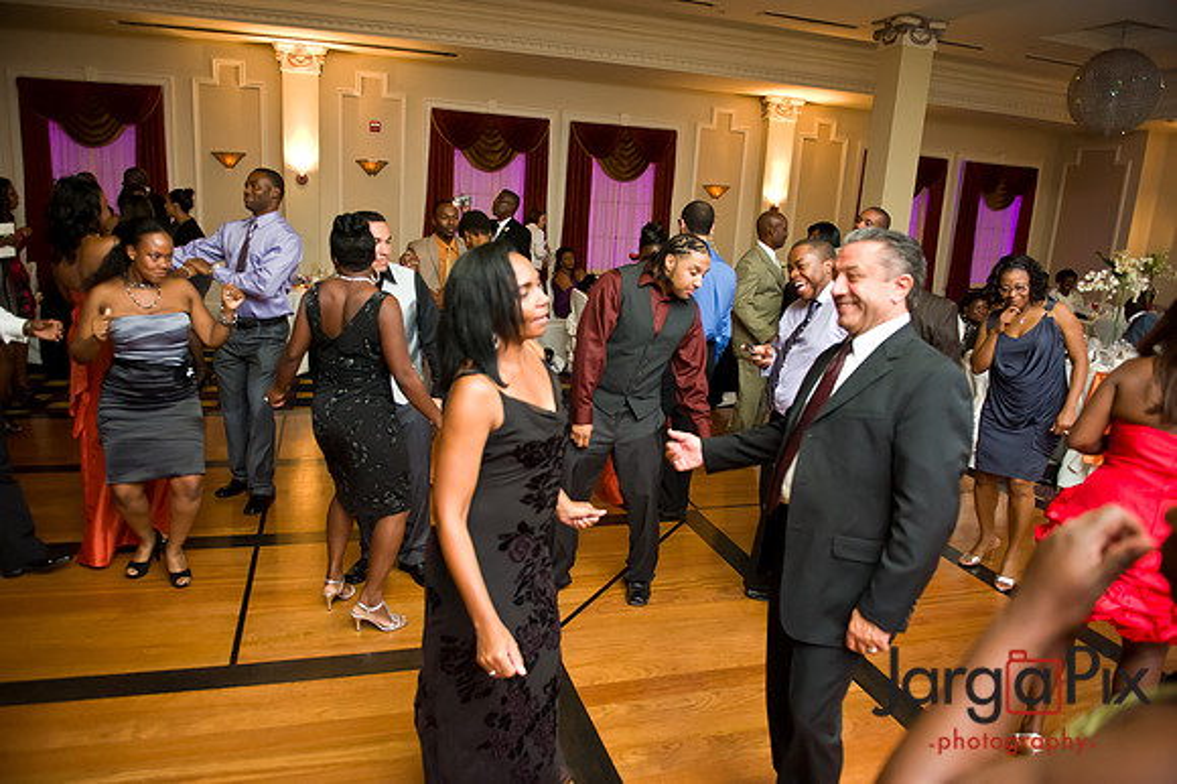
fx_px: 784
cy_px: 392
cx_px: 588
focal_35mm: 24
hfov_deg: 73.8
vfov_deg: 53.1
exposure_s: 1/125
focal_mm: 24
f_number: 3.2
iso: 3200
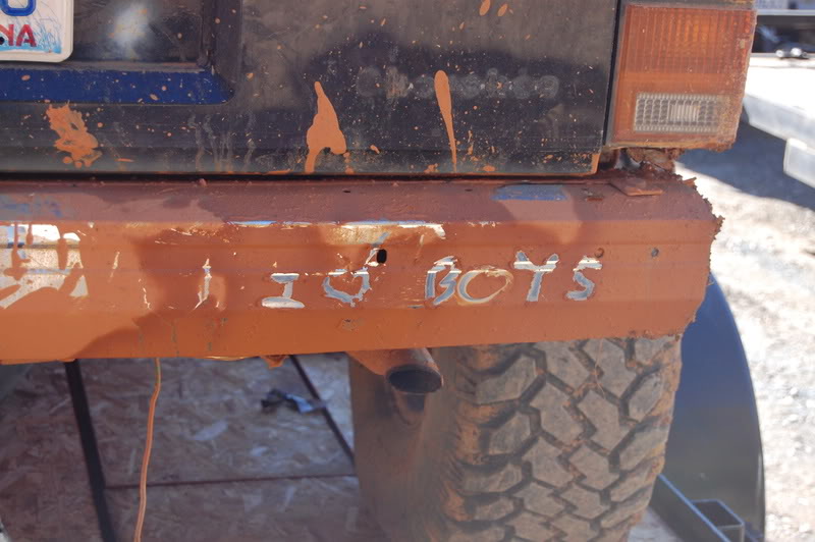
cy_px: 271
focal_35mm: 82
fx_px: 1866
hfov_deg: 24.6
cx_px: 408
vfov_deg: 16.5
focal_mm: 55
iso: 800
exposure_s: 1/400
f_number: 5.6
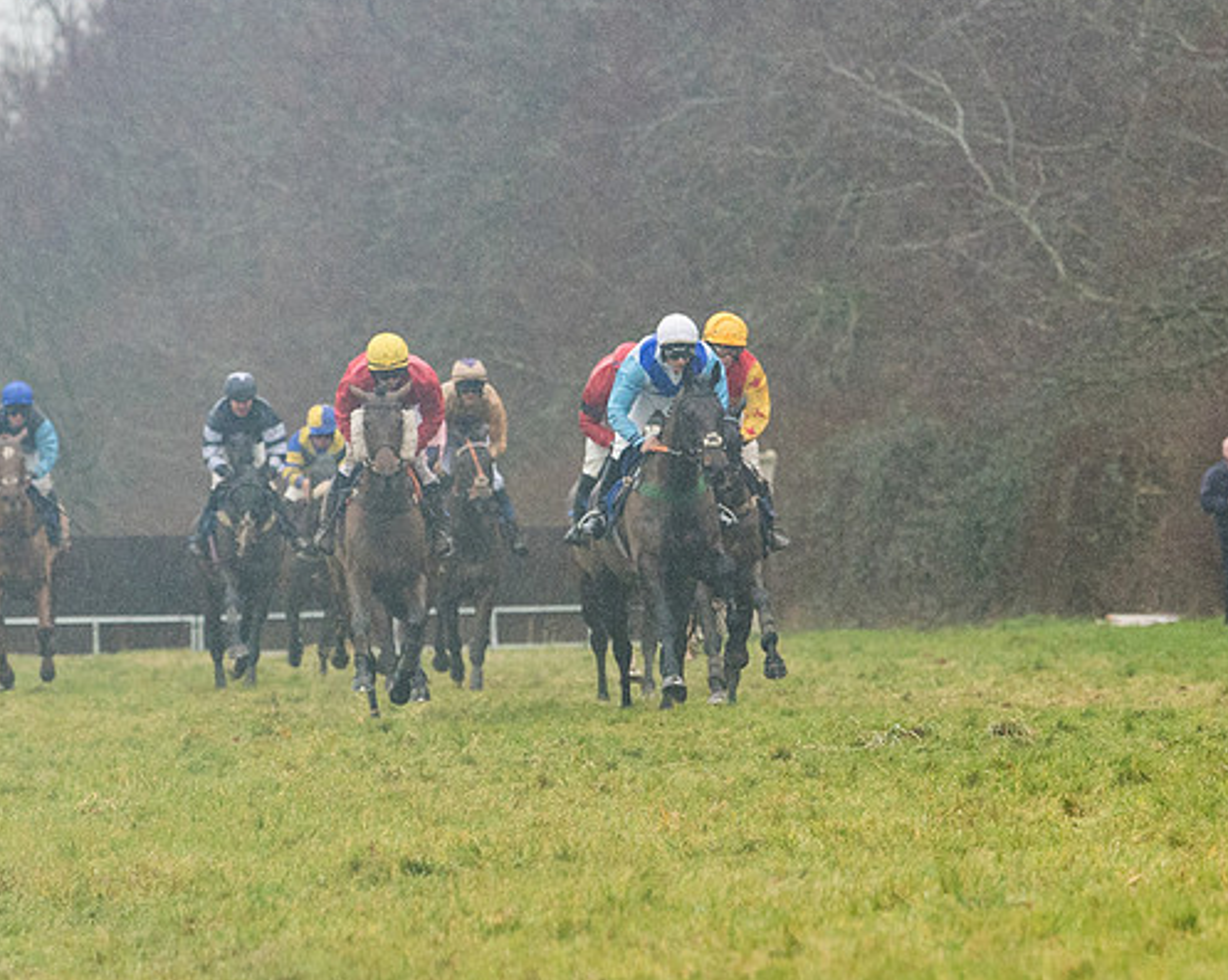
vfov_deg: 3.6
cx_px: 688
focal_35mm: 434
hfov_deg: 4.5
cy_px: 384
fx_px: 15764
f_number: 4.5
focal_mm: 170
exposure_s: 1/1000
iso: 1000
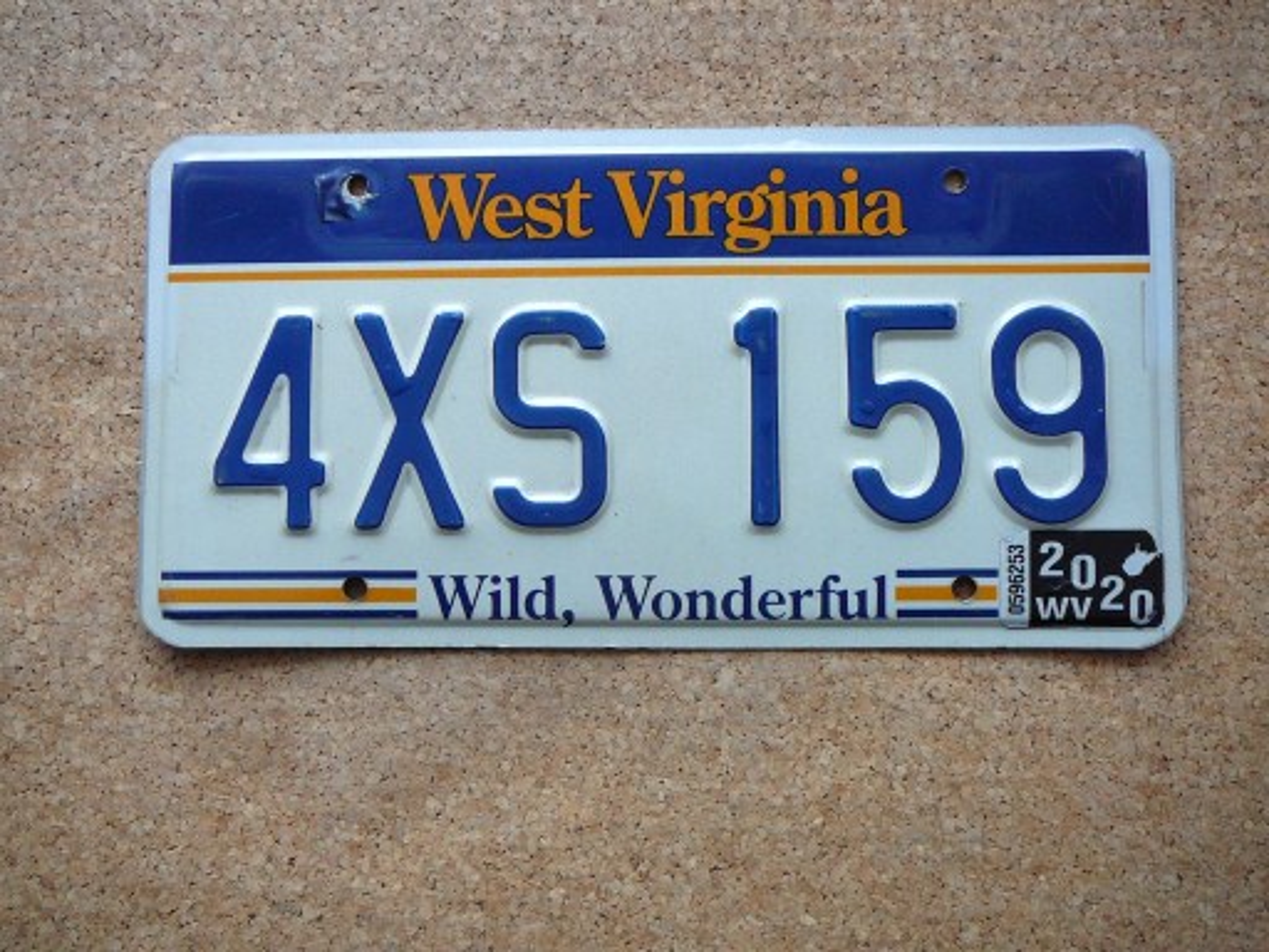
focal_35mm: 35
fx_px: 1283
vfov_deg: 40.7
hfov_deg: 52.6
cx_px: 634
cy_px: 476
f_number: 2.8
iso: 160
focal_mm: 5.2
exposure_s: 1/30
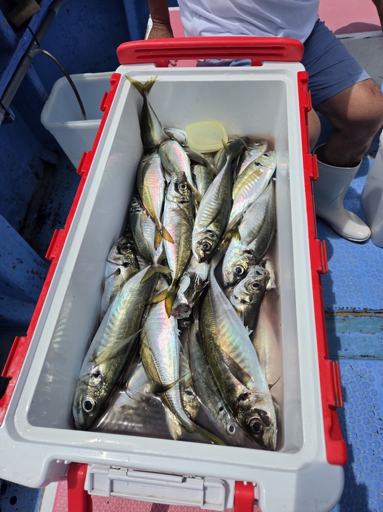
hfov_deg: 58.9
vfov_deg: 73.9
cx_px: 192
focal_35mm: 23
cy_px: 256
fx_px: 339
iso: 32
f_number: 1.8
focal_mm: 5.4
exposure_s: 1/7887
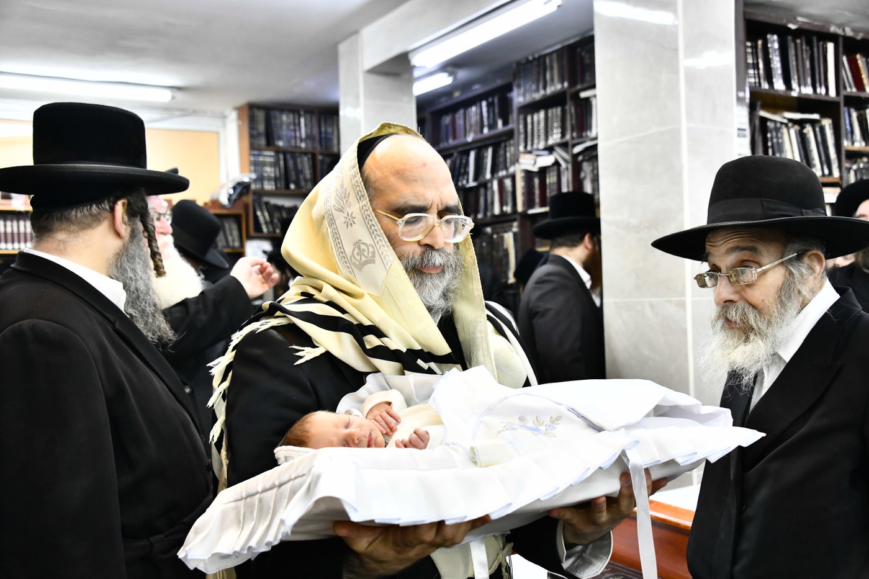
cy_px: 290
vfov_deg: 36.9
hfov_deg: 53.1
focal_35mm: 36
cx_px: 434
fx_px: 869
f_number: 5.6
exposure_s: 1/320
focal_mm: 36
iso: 2500
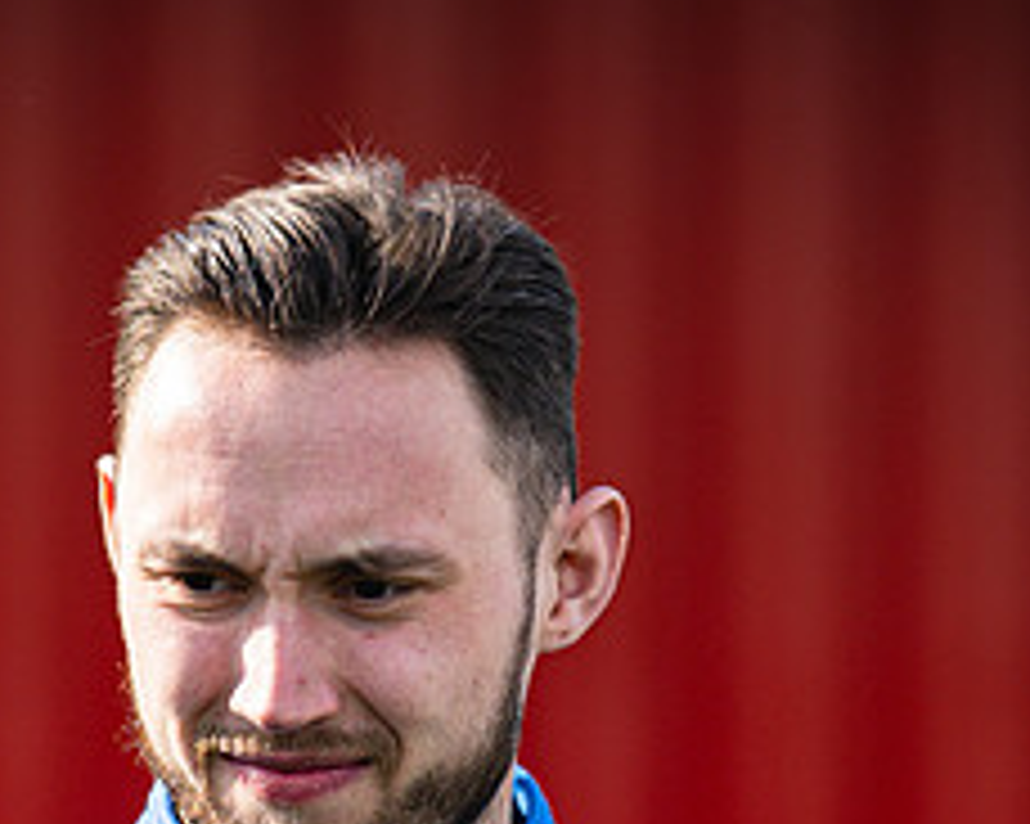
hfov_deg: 3.1
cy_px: 751
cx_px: 119
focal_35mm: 626
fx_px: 19075
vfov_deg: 2.5
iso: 80
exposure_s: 1/1250
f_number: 1.8
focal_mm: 135
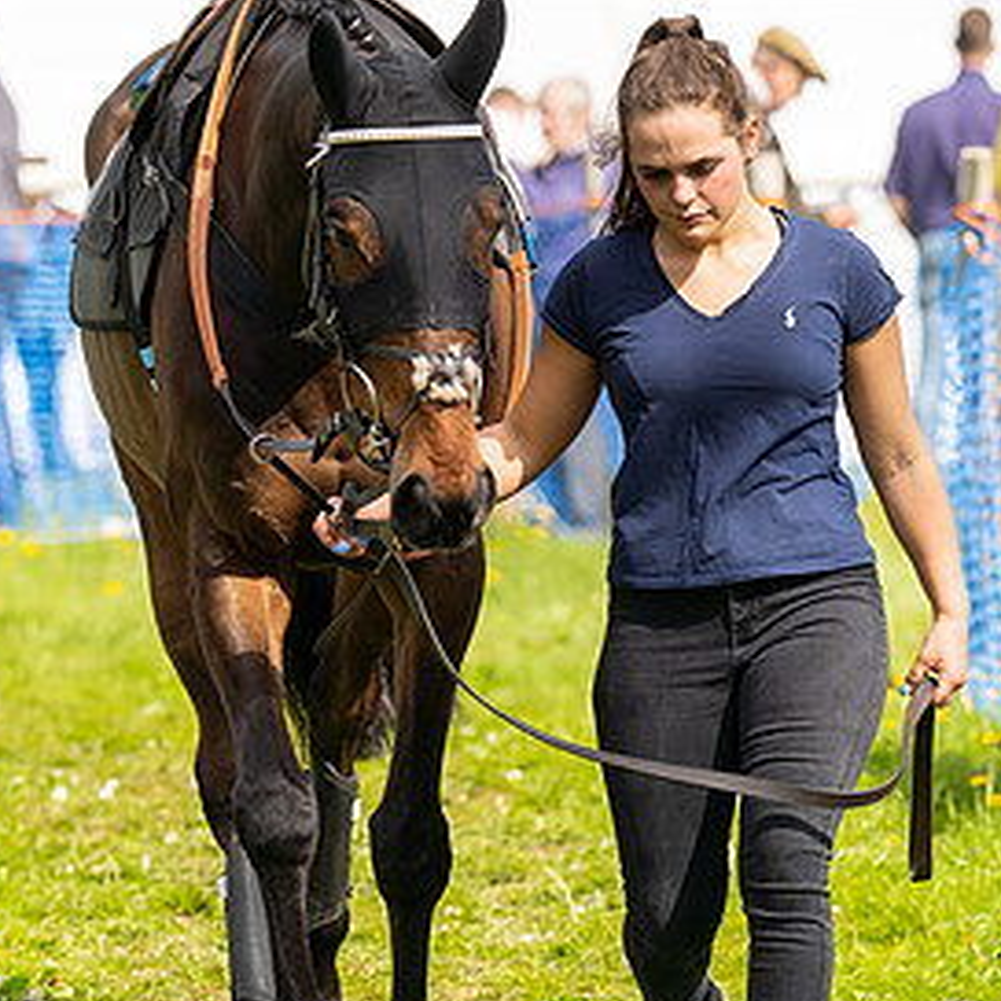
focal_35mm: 317
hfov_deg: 5.5
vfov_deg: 5.5
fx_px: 10371
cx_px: 740
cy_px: 579
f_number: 3.2
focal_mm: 135
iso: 400
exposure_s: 1/8000
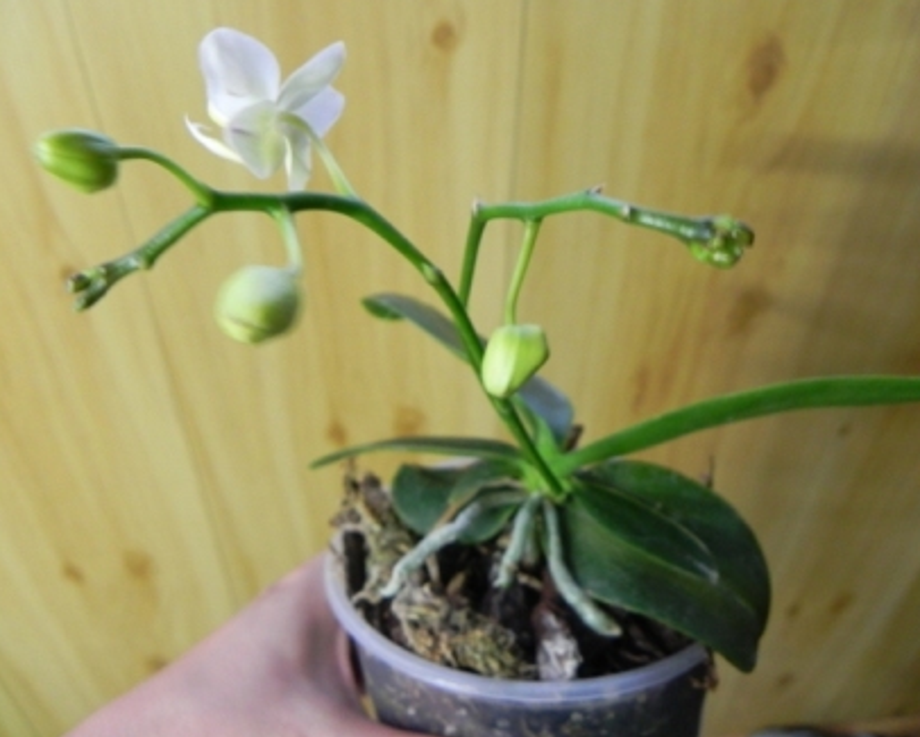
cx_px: 487
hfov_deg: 62.2
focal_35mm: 28
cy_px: 365
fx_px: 763
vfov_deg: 51.5
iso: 400
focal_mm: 4.6
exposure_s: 1/17
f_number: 2.8
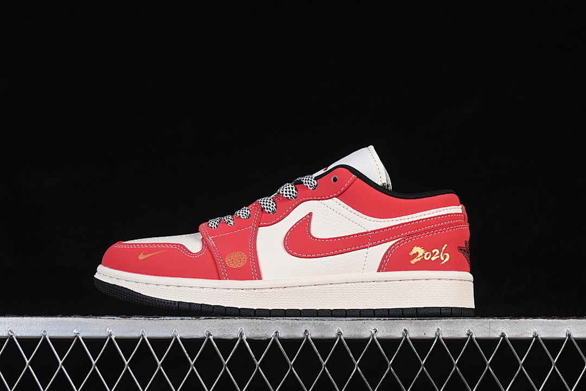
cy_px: 196
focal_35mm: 75
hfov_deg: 27.0
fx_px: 1221
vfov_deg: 18.2
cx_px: 293
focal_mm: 50
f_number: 8
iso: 160
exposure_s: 1/80
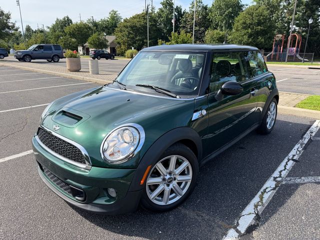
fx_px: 222
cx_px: 160
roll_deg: -0.7
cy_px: 120
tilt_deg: -17.1
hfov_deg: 71.6
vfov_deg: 56.8
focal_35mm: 24
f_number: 1.78
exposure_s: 1/1949
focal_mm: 6.76
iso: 80
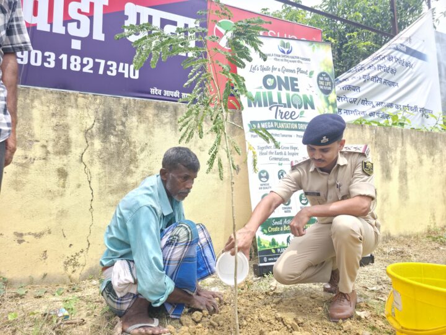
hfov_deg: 73.9
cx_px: 223
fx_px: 296
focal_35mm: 23
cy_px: 168
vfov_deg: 58.9
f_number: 1.7
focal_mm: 6.3
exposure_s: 1/1144
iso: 50
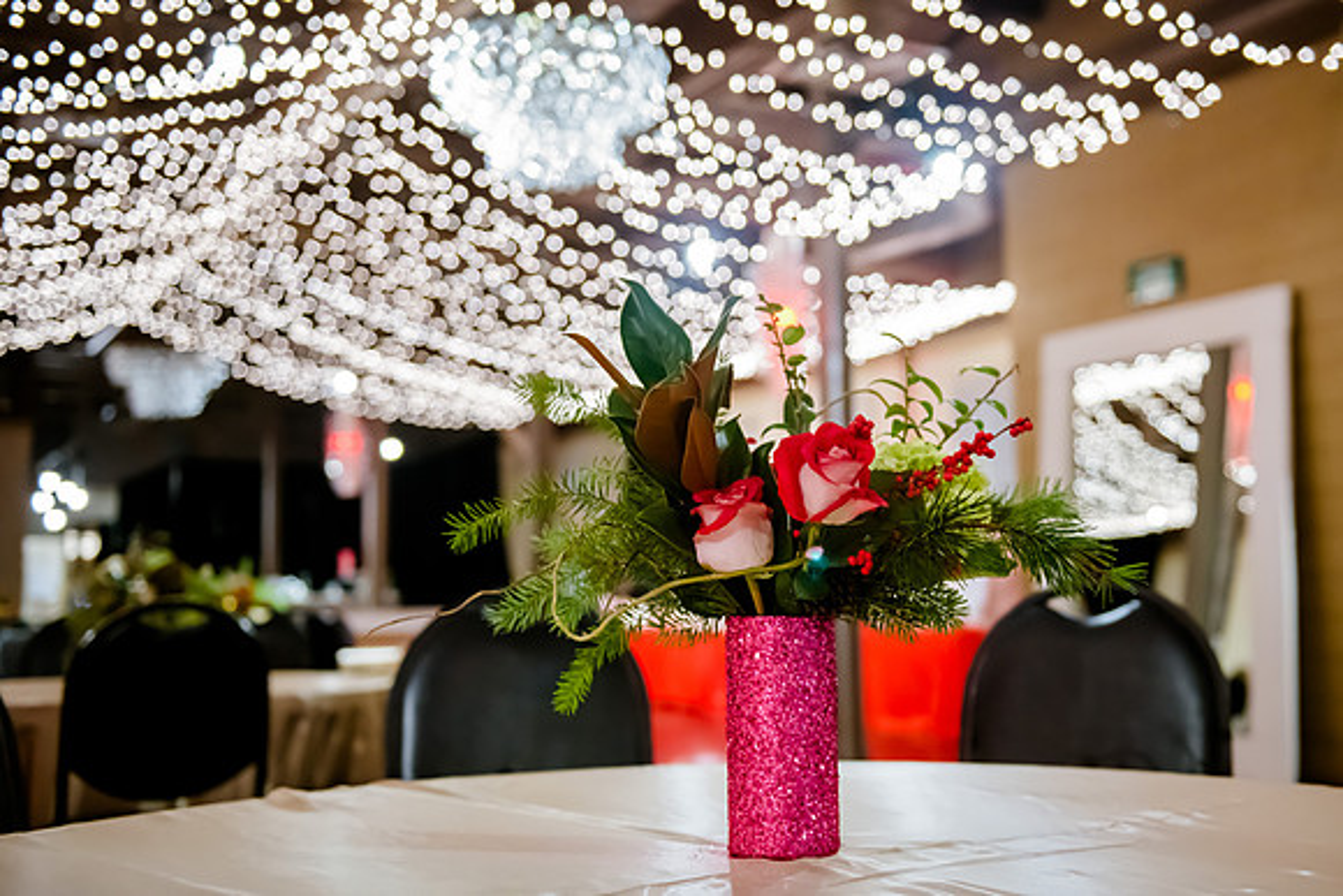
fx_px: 1607
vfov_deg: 31.2
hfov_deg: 45.3
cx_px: 747
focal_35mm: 43
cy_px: 412
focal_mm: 38
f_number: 2.8
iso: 4000
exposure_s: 1/80
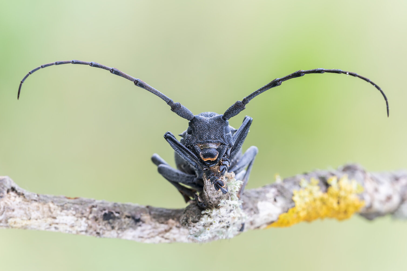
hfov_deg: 11.4
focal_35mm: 180
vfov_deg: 7.6
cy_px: 136
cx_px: 204
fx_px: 2035
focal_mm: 180
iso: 80
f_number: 3.5
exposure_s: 1/2
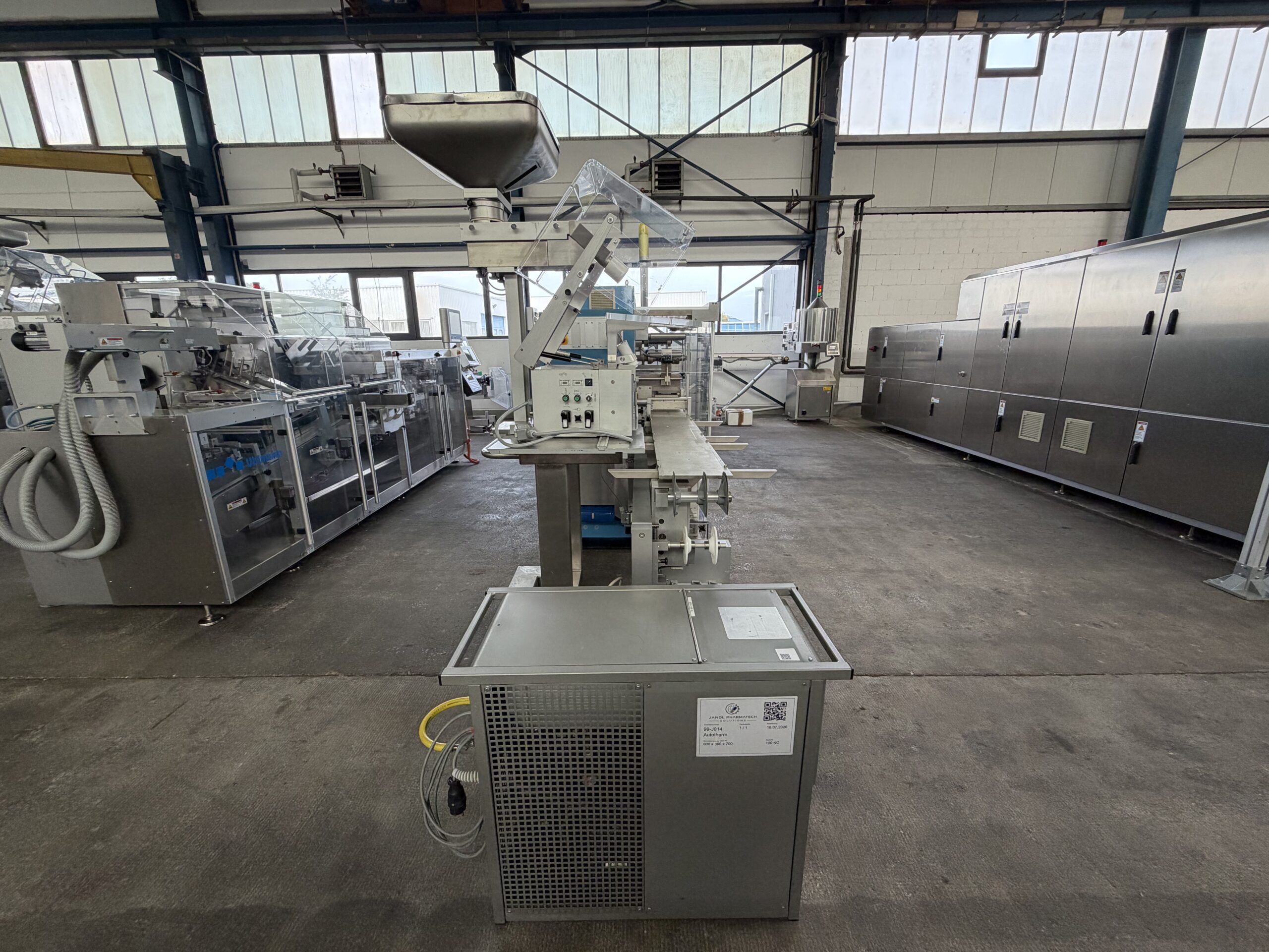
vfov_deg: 85.7
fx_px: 513
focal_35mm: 14
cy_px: 476
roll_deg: +0.8
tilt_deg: -14.2
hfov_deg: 102.1
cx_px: 634
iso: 200
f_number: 2.2
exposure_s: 1/121
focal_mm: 2.22
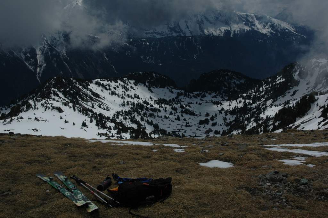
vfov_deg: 33.0
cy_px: 109
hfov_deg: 48.0
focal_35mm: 40
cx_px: 164
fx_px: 369
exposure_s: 1/6400
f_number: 5.6
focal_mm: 27
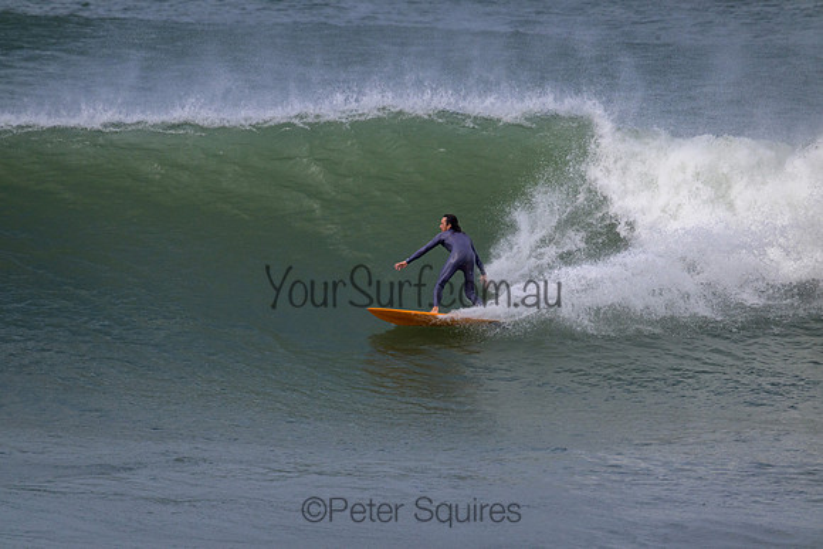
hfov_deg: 2.6
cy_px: 274
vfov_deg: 1.7
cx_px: 412
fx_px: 18292
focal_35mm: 800
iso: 900
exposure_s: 1/2000
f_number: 11
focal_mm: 800
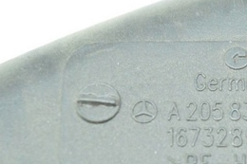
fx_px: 1393
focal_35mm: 203
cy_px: 62
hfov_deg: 10.1
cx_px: 241
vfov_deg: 6.7
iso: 6400
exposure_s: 1/80
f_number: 5.6
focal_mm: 55
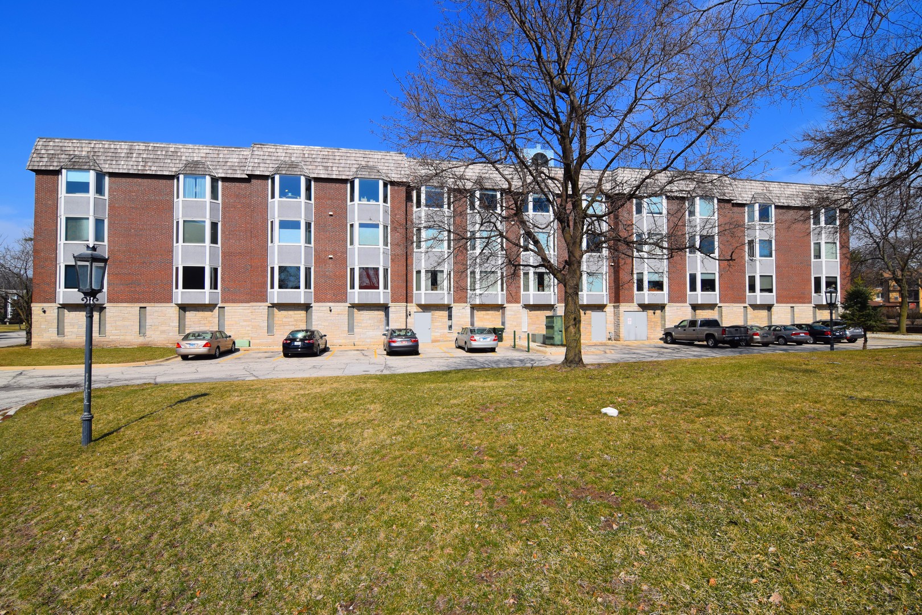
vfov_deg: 72.1
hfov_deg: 95.0
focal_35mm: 16
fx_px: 423
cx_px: 461
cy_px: 308
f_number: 10
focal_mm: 11
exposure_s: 1/400
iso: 200
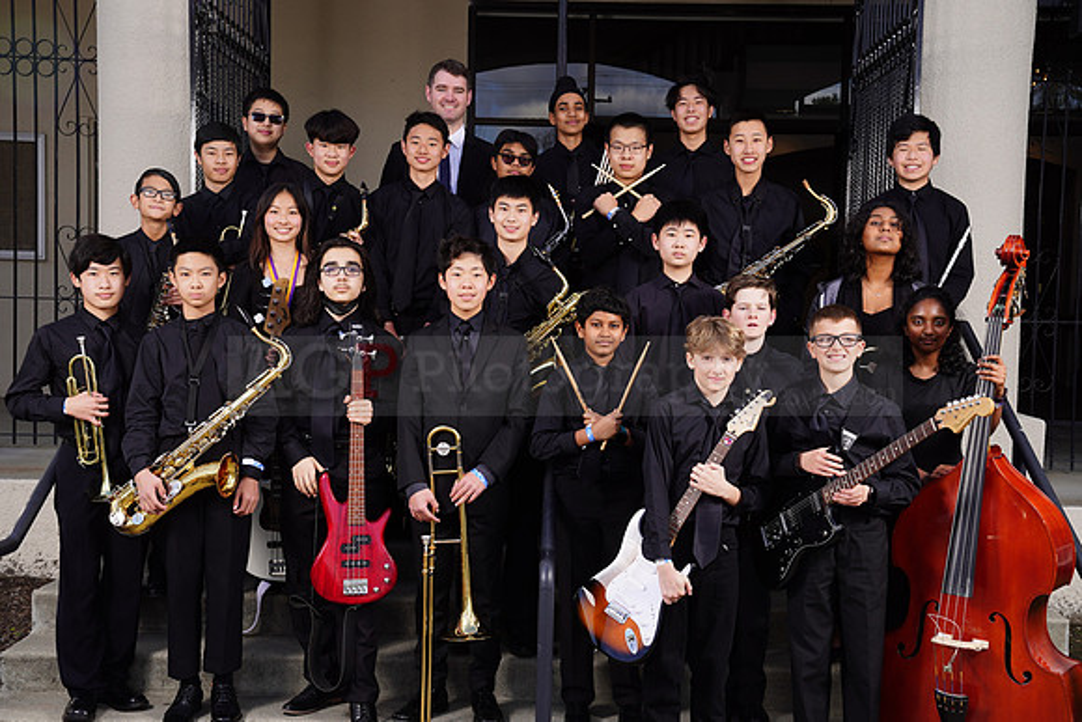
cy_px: 361
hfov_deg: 38.9
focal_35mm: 51
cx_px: 541
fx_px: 1533
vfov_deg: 26.5
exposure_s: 1/200
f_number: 6.3
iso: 100
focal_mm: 51
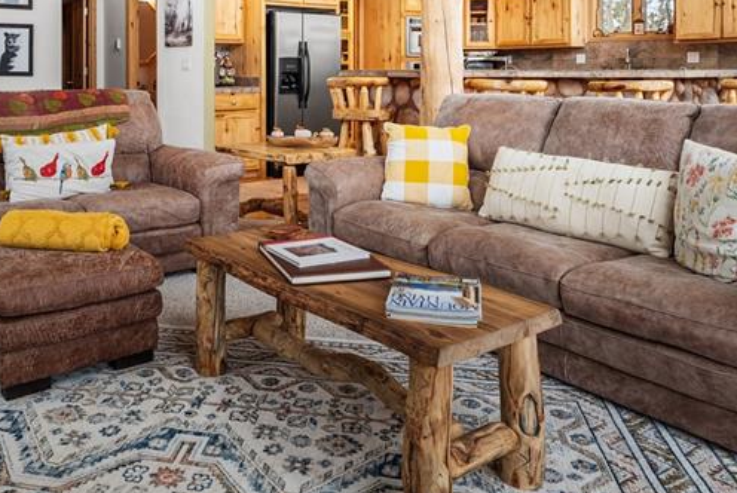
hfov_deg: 56.3
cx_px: 263
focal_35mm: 33
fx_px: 676
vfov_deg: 37.9
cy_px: 67
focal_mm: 16
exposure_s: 1/5
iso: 200
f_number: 8
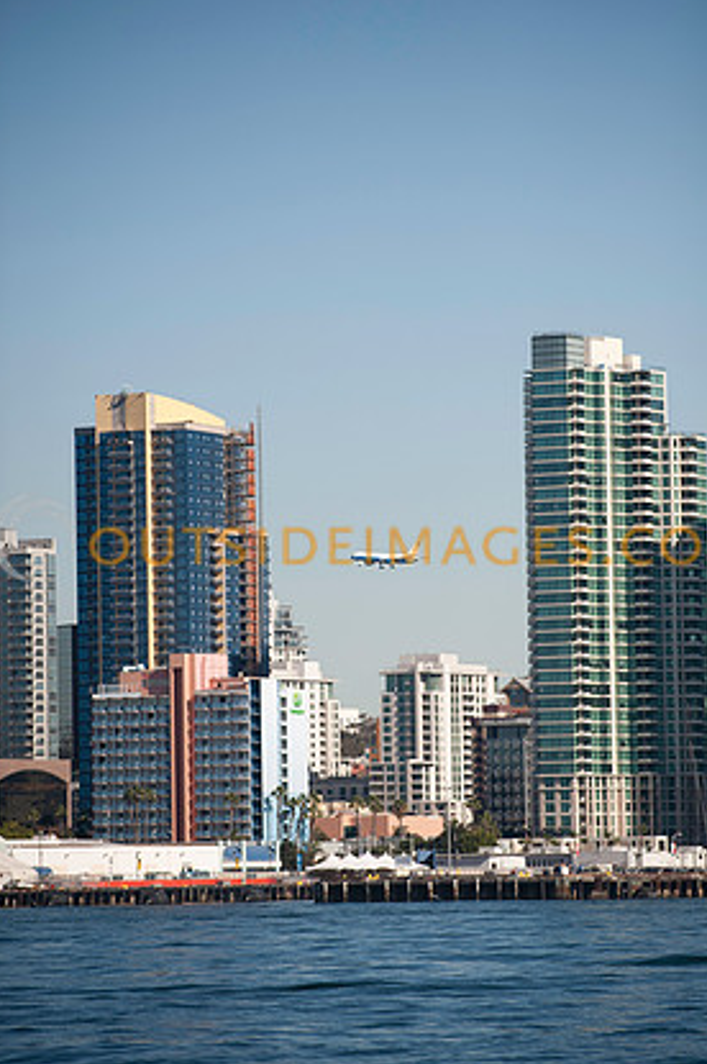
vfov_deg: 9.5
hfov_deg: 6.3
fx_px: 6403
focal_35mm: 217
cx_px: 373
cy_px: 536
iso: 200
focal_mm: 200
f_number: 3.5
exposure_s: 1/5000
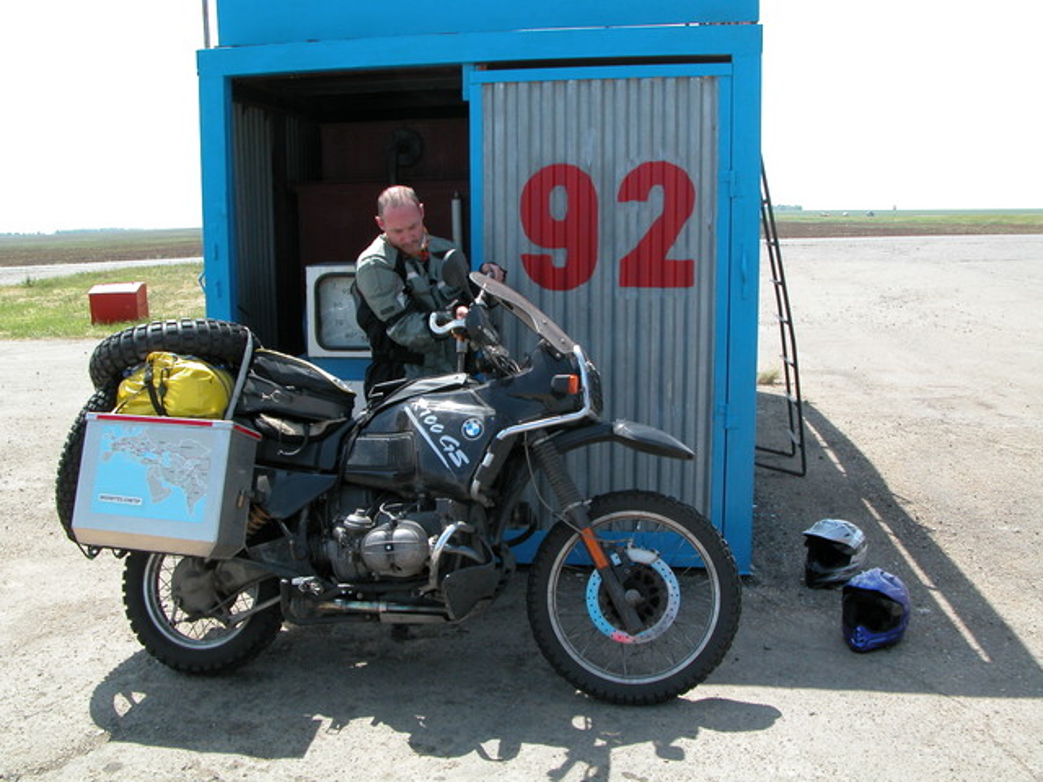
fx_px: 1055
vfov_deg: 40.7
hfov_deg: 52.6
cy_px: 391
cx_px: 522
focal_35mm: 35
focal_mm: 8.9
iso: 100
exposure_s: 1/210
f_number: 5.6
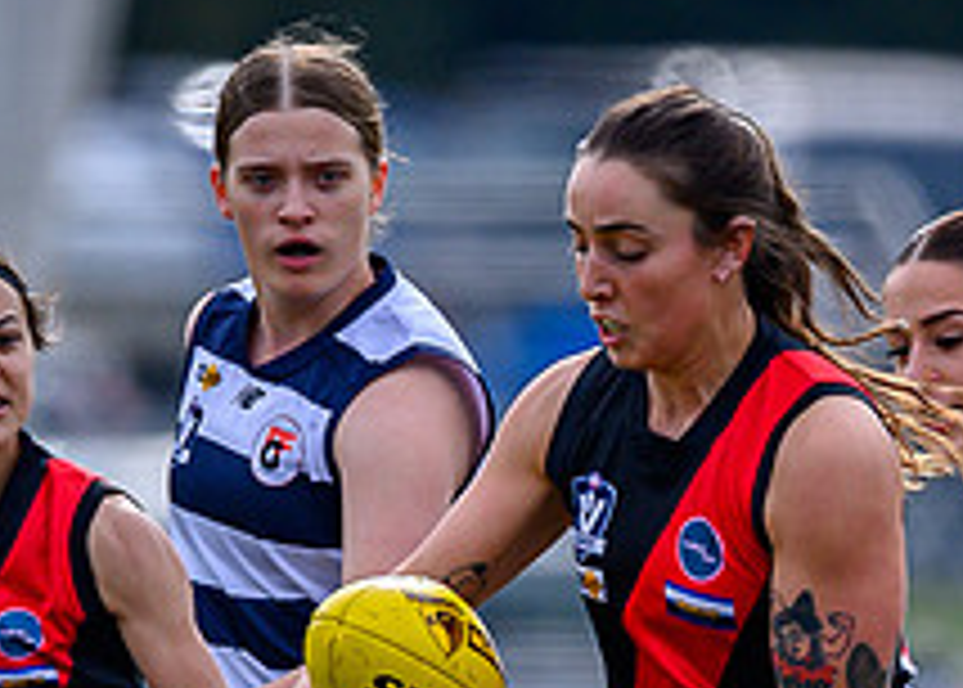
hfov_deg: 0.8
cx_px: 434
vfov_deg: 0.6
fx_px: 70558
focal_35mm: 2579
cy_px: 608
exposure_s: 1/1600
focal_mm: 500
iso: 320
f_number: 4
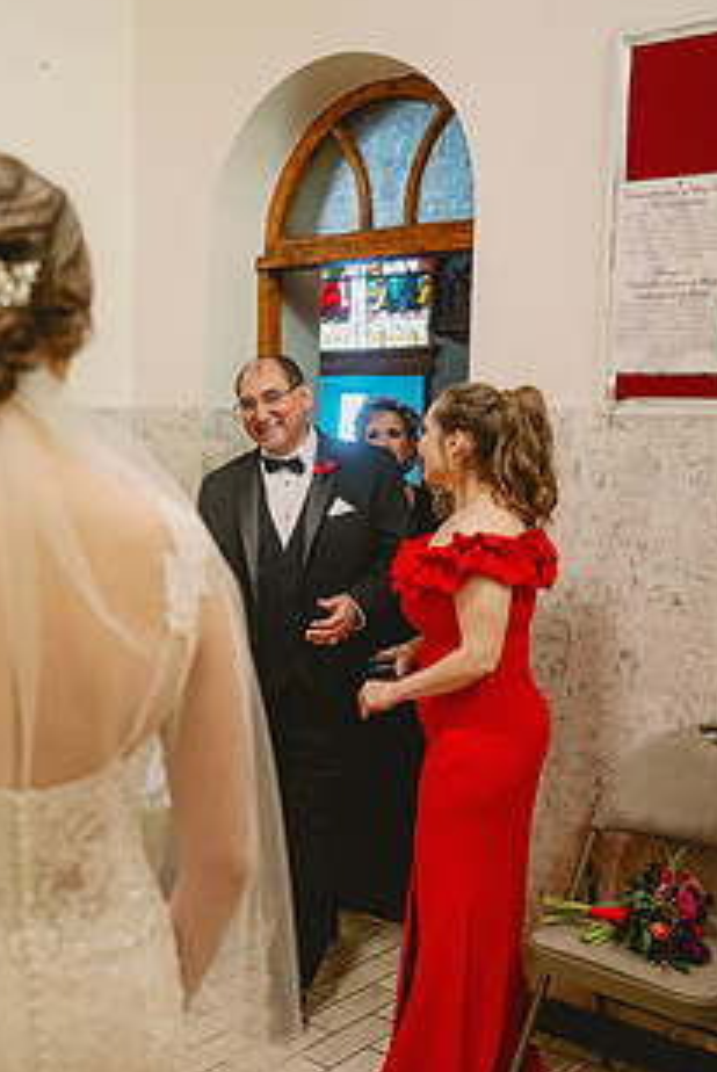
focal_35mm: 43
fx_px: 1282
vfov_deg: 45.4
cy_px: 560
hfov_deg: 30.9
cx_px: 221
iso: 2000
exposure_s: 1/320
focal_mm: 29.5
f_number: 2.8
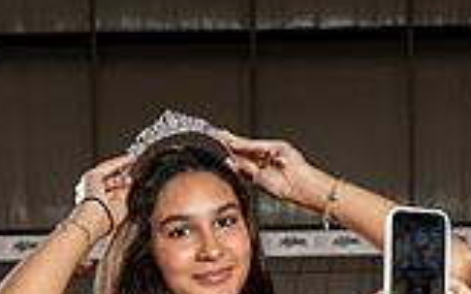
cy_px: 640
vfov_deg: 6.9
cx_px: 206
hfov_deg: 11.6
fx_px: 2322
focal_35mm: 181
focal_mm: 64
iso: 100
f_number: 8
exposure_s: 1/250
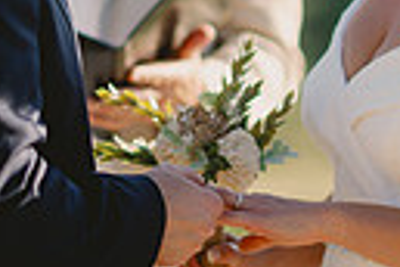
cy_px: 99
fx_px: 3289
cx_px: 191
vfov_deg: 4.6
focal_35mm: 296
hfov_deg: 7.0
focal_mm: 85
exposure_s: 1/3200
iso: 50
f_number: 2
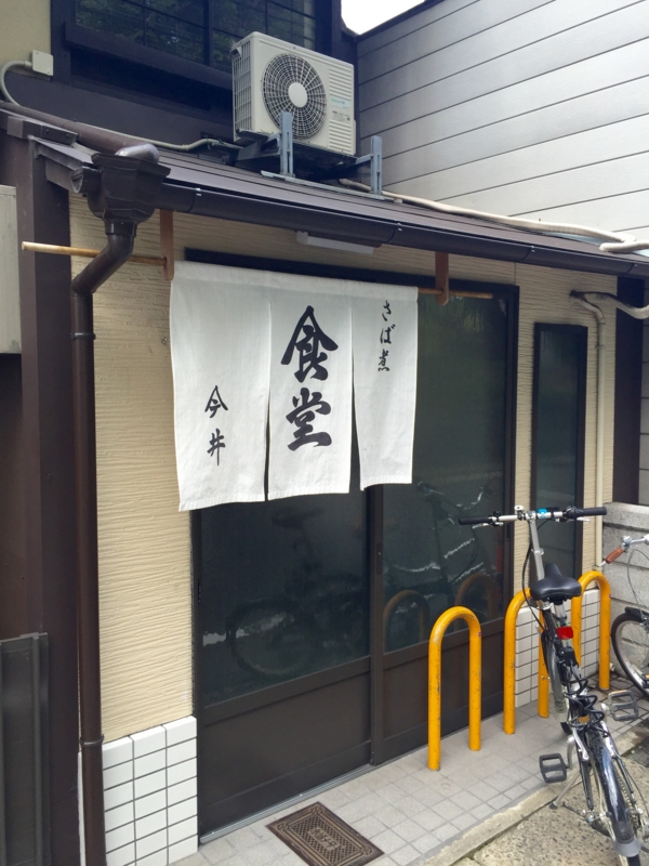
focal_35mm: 29
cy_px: 433
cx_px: 324
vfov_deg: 61.7
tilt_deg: -3.5
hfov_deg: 48.2
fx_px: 725
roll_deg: +1.2
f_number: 2.2
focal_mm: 4.15
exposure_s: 1/350
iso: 32
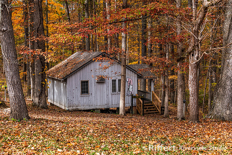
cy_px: 78
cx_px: 116
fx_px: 373
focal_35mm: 58
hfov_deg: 34.6
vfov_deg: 23.5
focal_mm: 56
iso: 220
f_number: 8
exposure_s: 1/160
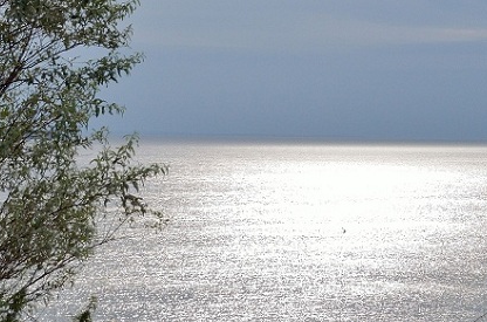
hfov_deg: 14.6
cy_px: 160
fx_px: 1902
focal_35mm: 141
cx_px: 342
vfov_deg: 9.7
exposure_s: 1/4000
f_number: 8
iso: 1600
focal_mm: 46
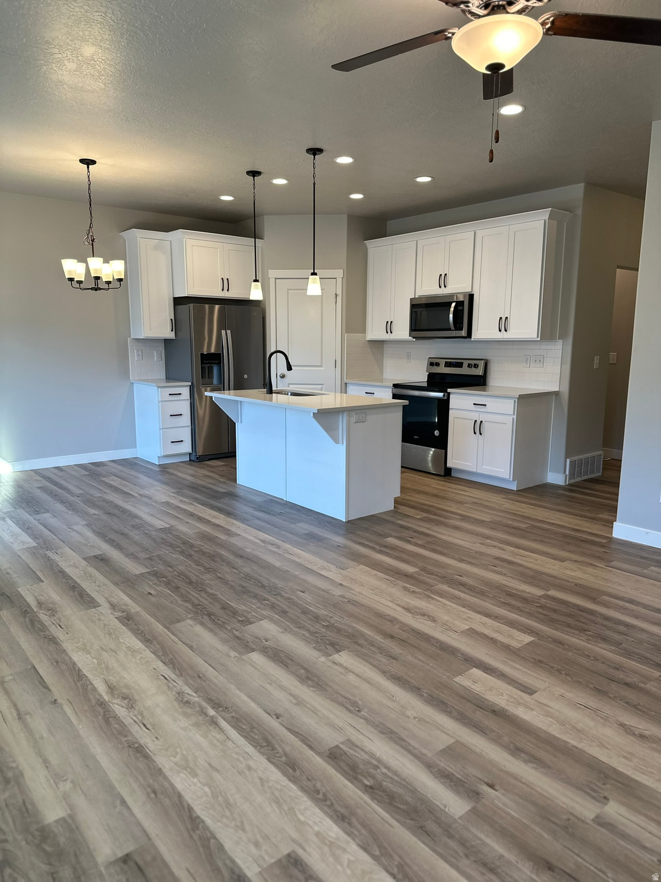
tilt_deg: -9.3
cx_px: 330
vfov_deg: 71.6
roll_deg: -0.7
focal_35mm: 24
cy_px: 441
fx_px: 611
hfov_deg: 56.8
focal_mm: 6.86
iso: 125
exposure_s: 1/120
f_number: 1.78
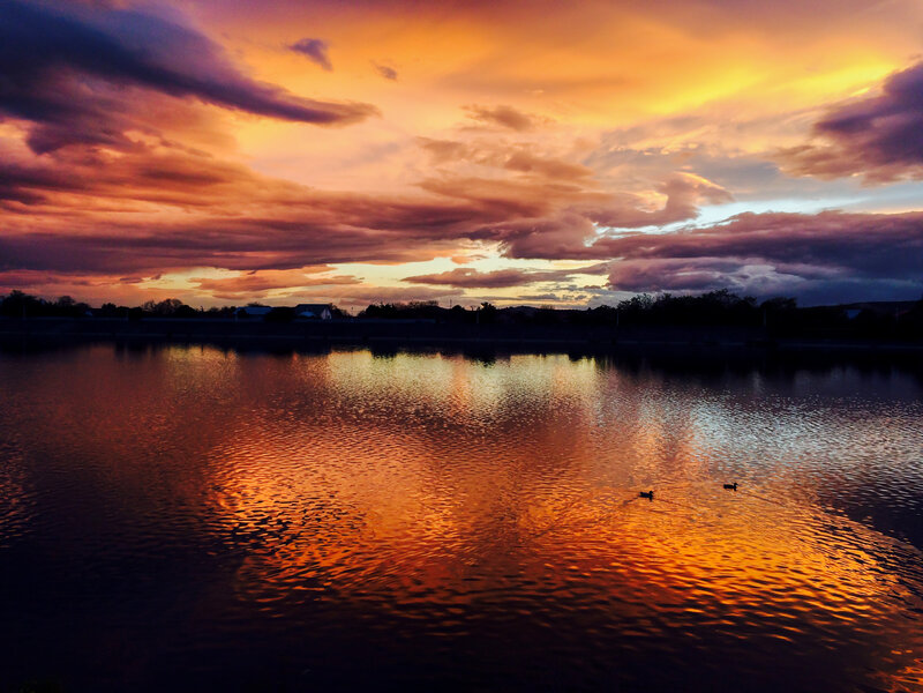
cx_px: 462
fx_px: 773
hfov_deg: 61.7
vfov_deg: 48.2
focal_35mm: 29
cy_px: 346
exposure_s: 1/100
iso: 40
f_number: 2.2
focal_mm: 4.15
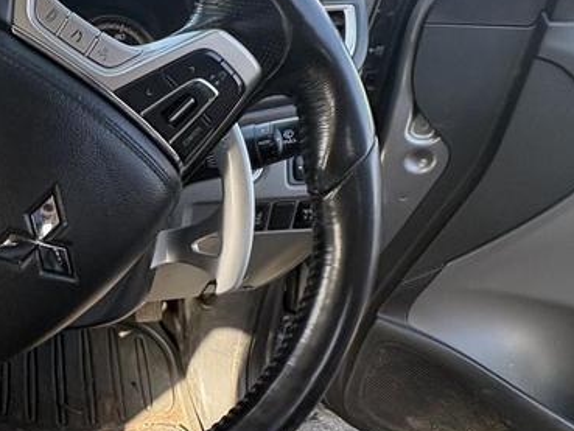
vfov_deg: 41.7
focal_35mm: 34
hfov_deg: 47.7
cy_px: 254
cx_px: 44
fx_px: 564
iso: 80
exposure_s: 1/114
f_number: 2.2
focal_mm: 2.22
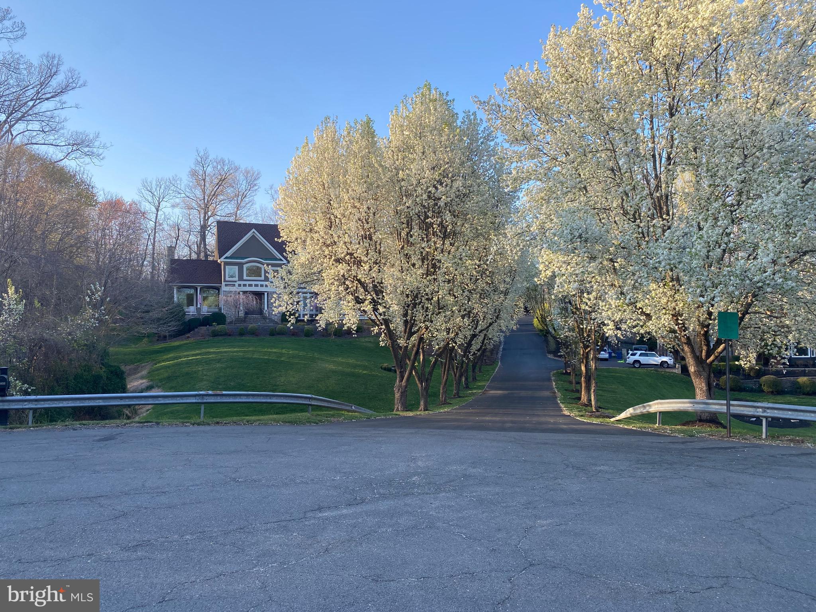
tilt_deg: +1.2
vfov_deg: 53.1
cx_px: 408
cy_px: 306
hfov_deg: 67.3
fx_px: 613
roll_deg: -0.1
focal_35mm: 26
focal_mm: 4.25
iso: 32
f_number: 1.8
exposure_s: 1/557
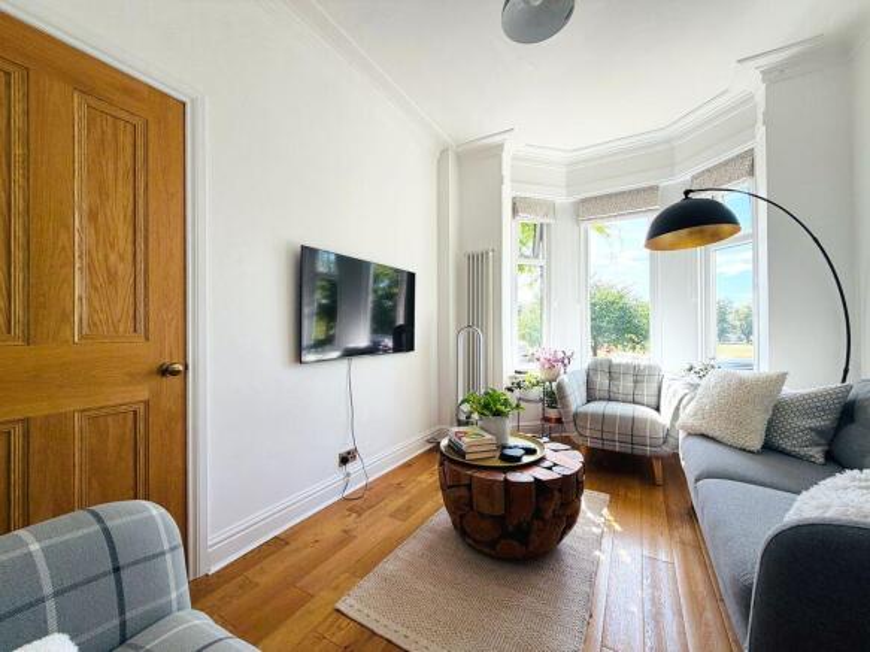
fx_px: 352
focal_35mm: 14
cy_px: 326
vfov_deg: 85.7
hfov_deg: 102.1
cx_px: 435
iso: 50
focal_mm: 2.22
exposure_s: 1/184
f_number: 2.2
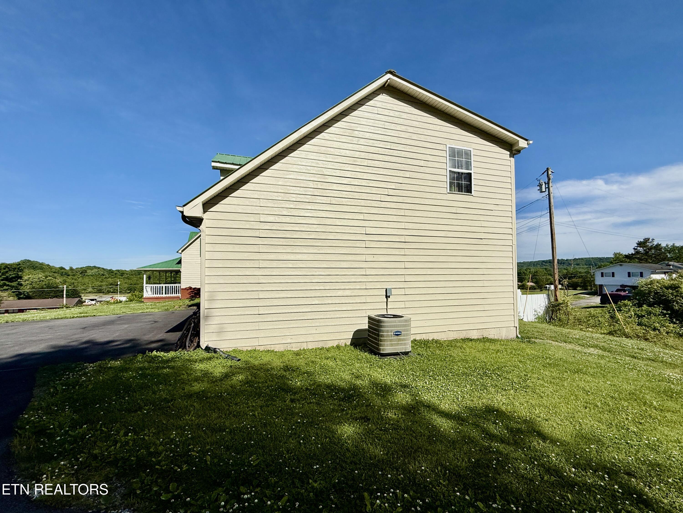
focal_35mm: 14
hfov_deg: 102.1
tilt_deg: +4.0
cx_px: 342
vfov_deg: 85.7
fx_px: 276
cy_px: 256
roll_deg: +1.7
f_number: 2.2
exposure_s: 1/5618
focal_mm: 2.22
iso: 40
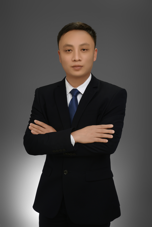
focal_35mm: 45
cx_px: 76
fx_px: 285
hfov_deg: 29.9
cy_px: 114
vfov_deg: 43.6
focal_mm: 45
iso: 100
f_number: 8
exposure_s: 1/125
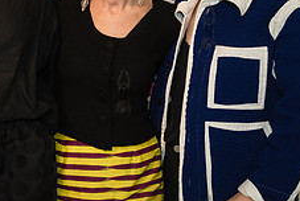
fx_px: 809
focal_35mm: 97
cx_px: -48
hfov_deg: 19.9
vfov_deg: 14.0
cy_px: 26
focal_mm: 38
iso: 1600
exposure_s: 1/200
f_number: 4
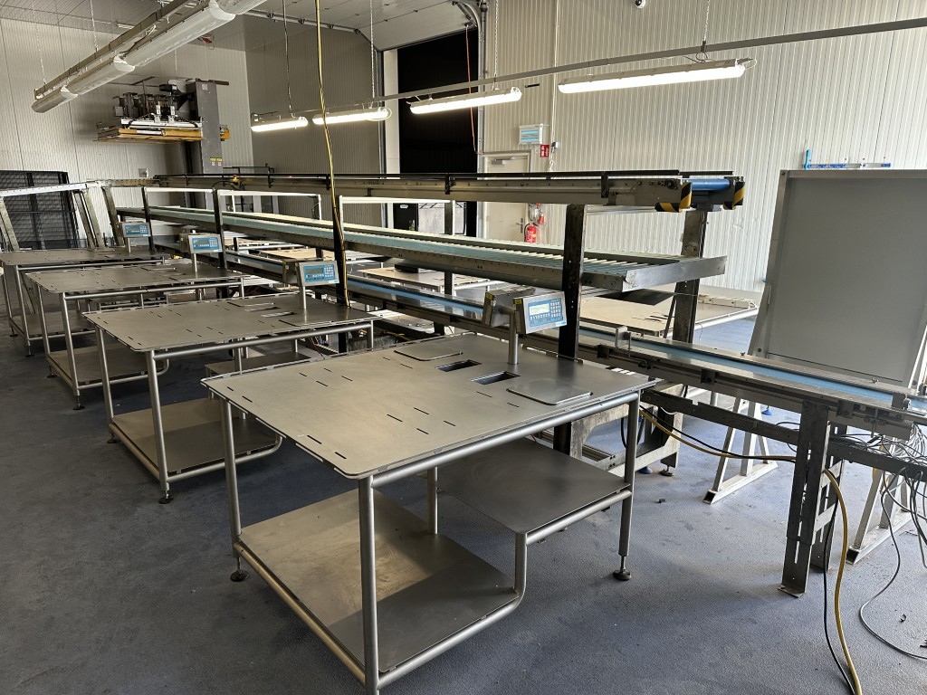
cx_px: 464
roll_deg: -0.6
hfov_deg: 71.6
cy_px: 348
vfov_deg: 56.8
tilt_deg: -14.3
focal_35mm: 24
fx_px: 643
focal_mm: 6.86
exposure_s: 1/121
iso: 160
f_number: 1.78
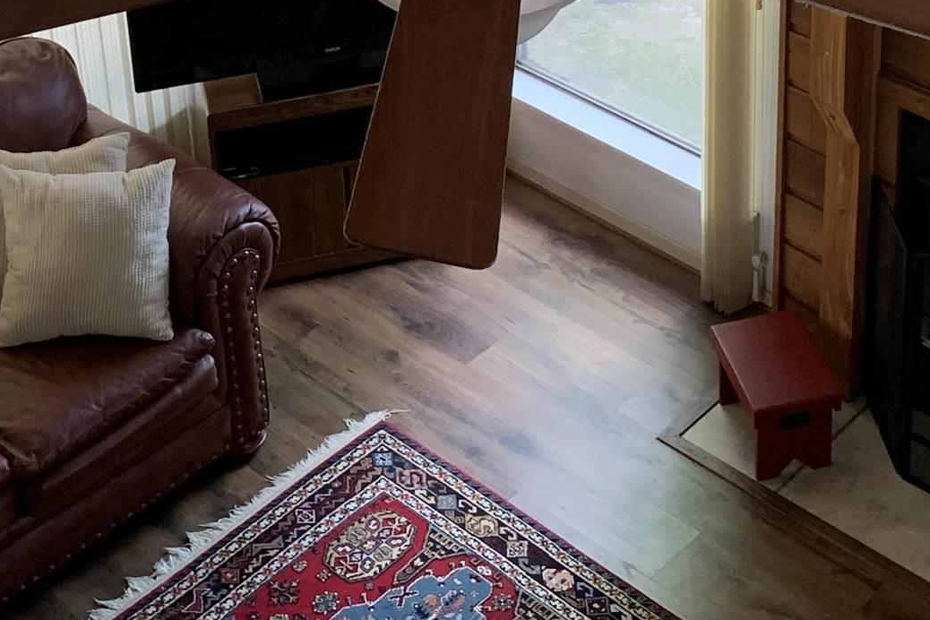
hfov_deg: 25.3
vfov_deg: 16.1
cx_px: 522
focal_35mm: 80
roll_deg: +2.8
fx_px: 2067
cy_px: -212
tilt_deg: -25.2
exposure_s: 1/60
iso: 160
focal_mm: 4.25
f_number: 1.8
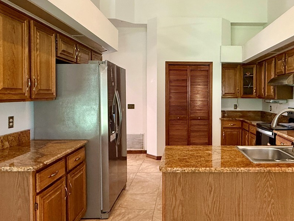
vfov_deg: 49.7
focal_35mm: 28
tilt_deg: -0.2
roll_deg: -0.3
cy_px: 101
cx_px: 184
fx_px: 238
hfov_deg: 62.6
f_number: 2.2
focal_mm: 2.22
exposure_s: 1/60
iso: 500
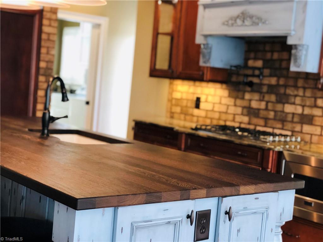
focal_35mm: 57
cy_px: 121
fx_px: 532
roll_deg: -5.5
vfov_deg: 25.7
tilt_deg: -5.8
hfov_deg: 33.8
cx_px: 162
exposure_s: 1/30
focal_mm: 6.6
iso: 160
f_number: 2.8
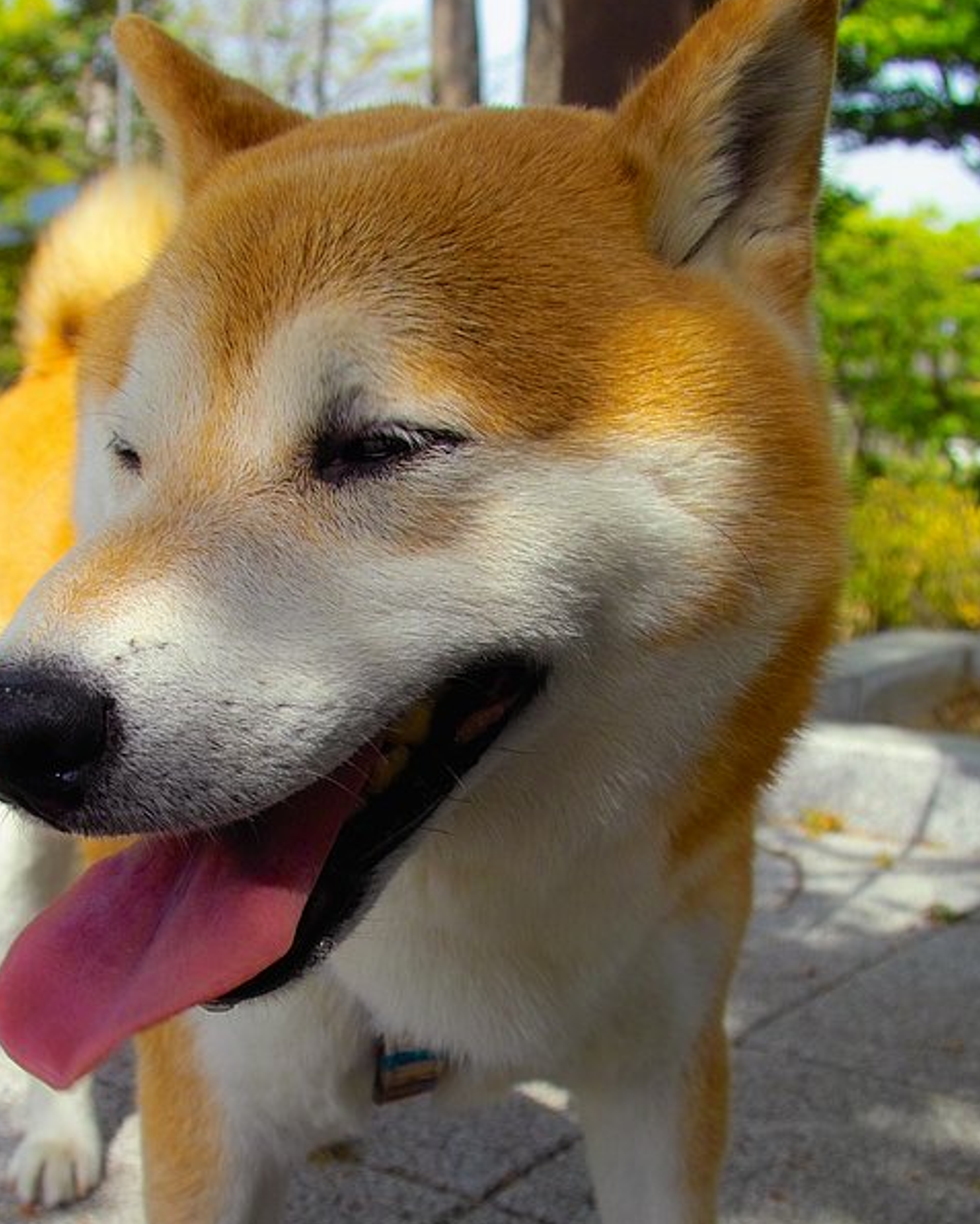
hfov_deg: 30.0
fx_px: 1812
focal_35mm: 50
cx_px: 317
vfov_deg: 37.3
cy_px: 645
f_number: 6.7
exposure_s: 1/125
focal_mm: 18
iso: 100
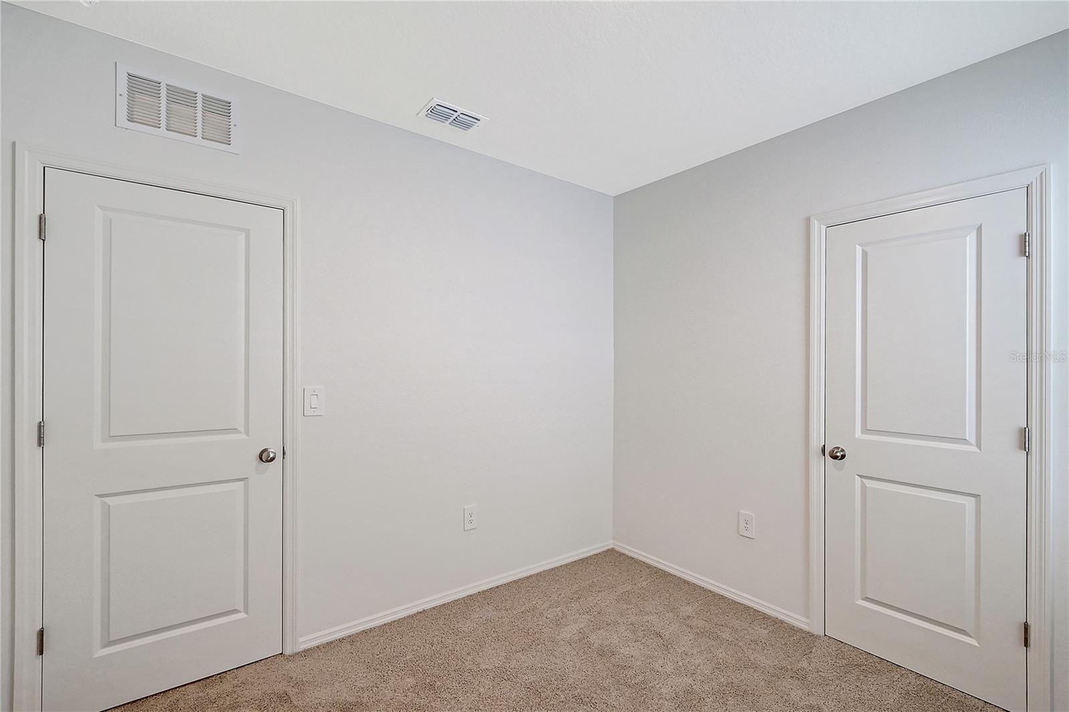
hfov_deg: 100.4
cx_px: 534
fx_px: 445
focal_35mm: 15
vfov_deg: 77.3
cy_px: 356
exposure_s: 1/60
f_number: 10
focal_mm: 10
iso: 800
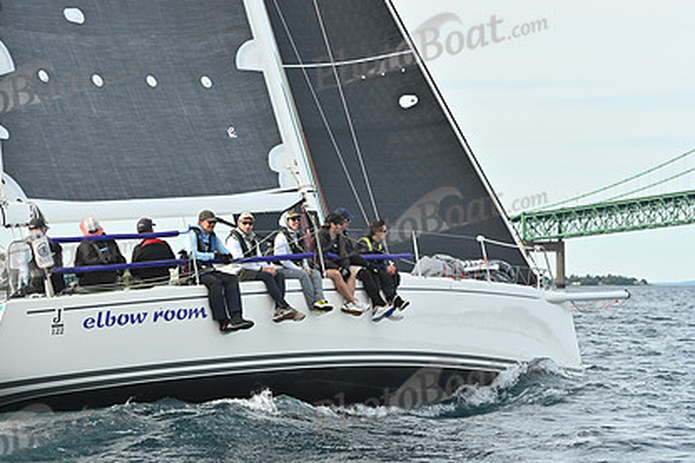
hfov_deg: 17.0
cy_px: 158
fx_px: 2316
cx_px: 227
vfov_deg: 11.4
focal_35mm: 120
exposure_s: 1/1000
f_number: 5
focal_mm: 86
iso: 320
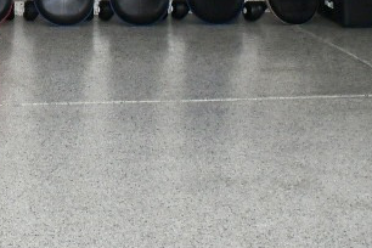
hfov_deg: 12.7
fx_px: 1643
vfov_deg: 8.4
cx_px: -6
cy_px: -137
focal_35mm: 159
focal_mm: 20
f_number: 3.5
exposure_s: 1/60
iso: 720
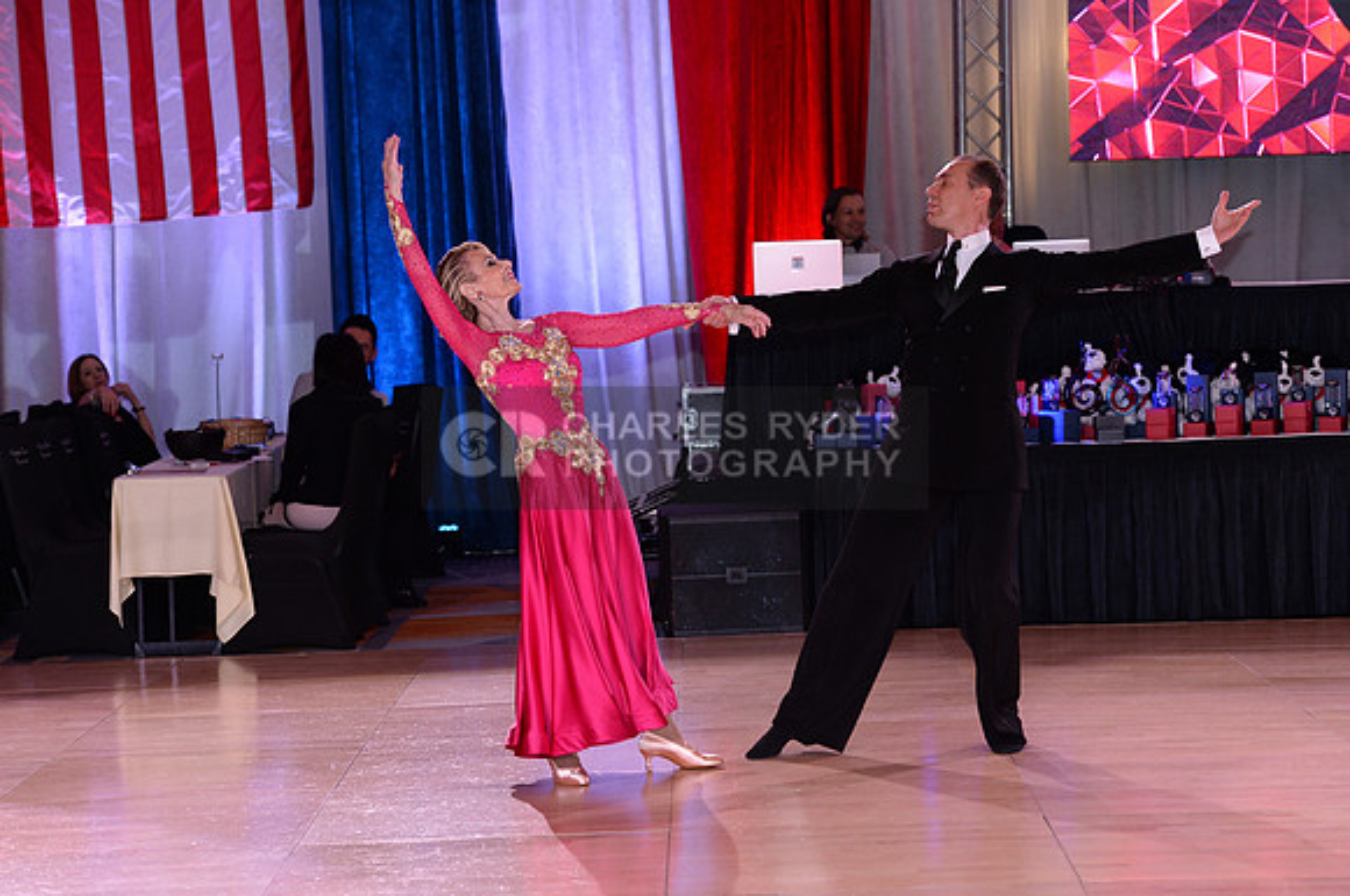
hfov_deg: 20.0
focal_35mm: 102
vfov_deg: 13.4
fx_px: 3820
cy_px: 448
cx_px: 675
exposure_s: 1/250
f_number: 4.5
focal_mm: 102
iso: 1600
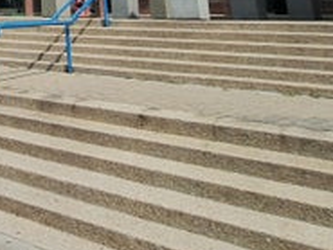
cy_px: -83
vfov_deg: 26.7
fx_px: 433
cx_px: -97
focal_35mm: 45
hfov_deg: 32.2
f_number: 2.2
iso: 40
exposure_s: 1/1976
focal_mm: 1.74
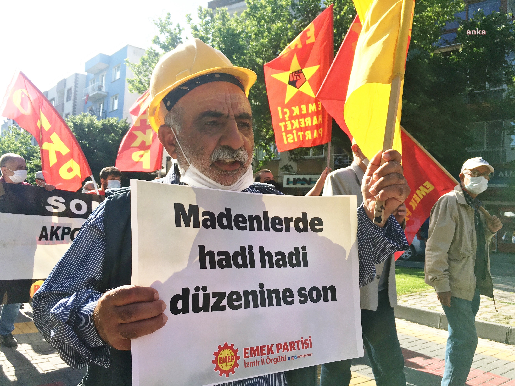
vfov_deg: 48.2
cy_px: 193
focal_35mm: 29
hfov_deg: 61.7
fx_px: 431
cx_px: 258
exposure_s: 1/1131
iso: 25
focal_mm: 4.15
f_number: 2.2
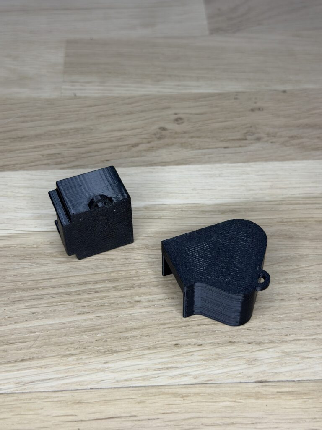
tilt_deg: -46.7
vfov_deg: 39.7
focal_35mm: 48
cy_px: 215
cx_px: 161
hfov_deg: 30.3
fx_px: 595
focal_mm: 6.76
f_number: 1.78
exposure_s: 1/100
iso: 80
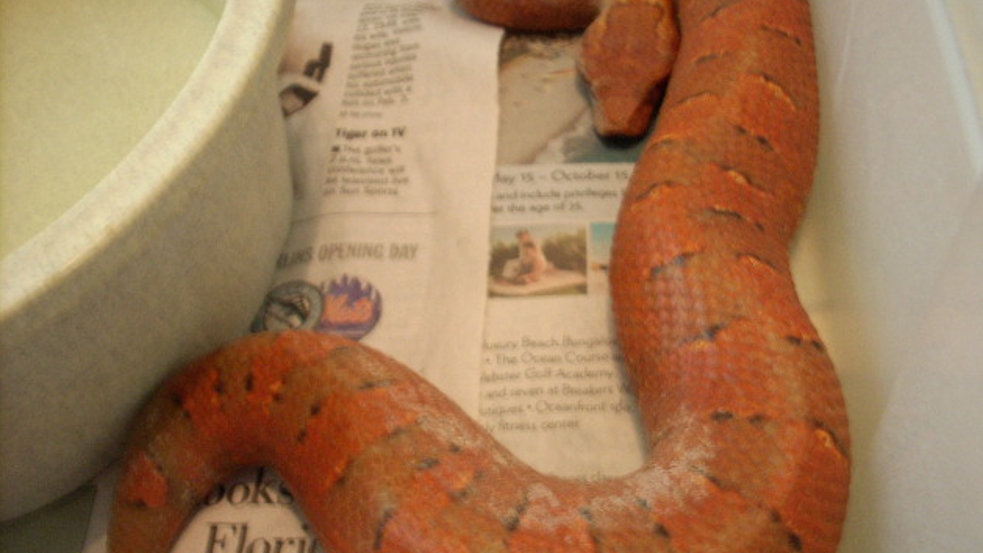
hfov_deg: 49.4
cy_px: 301
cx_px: 499
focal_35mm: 41
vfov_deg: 29.0
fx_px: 1069
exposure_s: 1/9.9
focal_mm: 6.2
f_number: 2.8
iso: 200
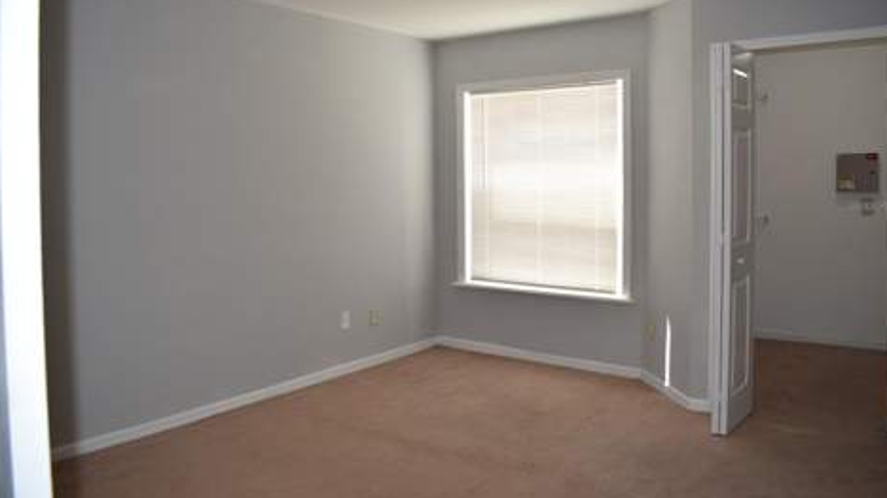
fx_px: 682
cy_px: 205
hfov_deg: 66.1
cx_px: 444
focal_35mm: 29
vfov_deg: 40.0
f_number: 5.6
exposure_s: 1/125
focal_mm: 18
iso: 560
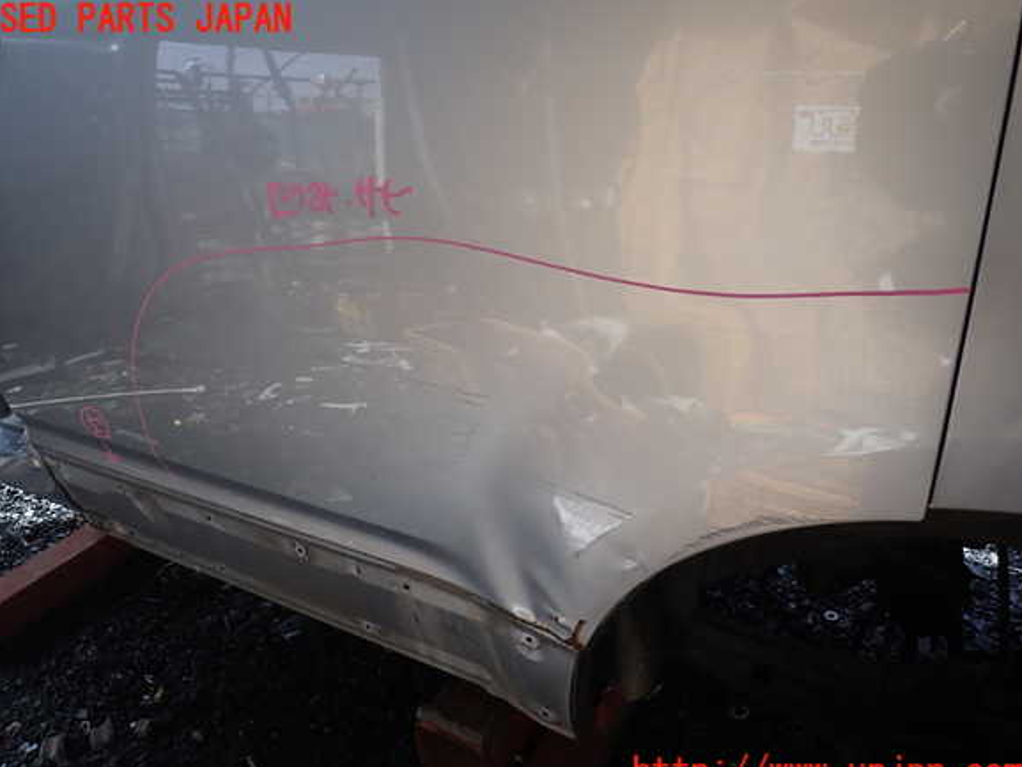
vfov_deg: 53.1
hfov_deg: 67.3
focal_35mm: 26
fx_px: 768
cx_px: 501
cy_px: 397
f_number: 2.8
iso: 100
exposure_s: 1/400
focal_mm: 4.5
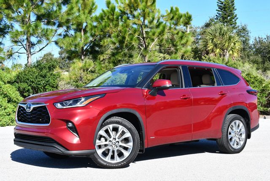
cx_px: 135
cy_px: 90
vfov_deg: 24.2
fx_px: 420
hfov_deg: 35.6
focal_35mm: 56
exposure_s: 1/250
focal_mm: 28
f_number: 7.1
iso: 200
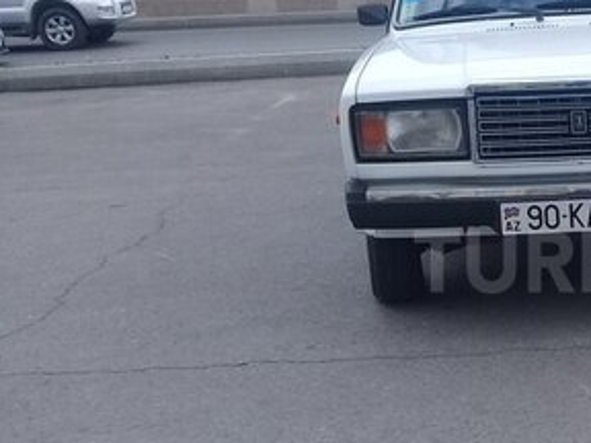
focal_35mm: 71
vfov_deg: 20.7
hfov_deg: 25.7
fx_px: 1212
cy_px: 261
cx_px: 624
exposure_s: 1/602
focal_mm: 3.3
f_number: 2.2
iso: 50
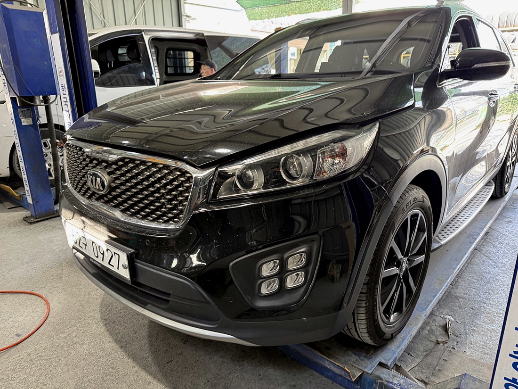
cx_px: 259
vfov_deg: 56.8
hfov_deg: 71.6
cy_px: 194
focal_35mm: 24
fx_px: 359
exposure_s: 1/74
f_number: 1.78
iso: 200
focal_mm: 6.76
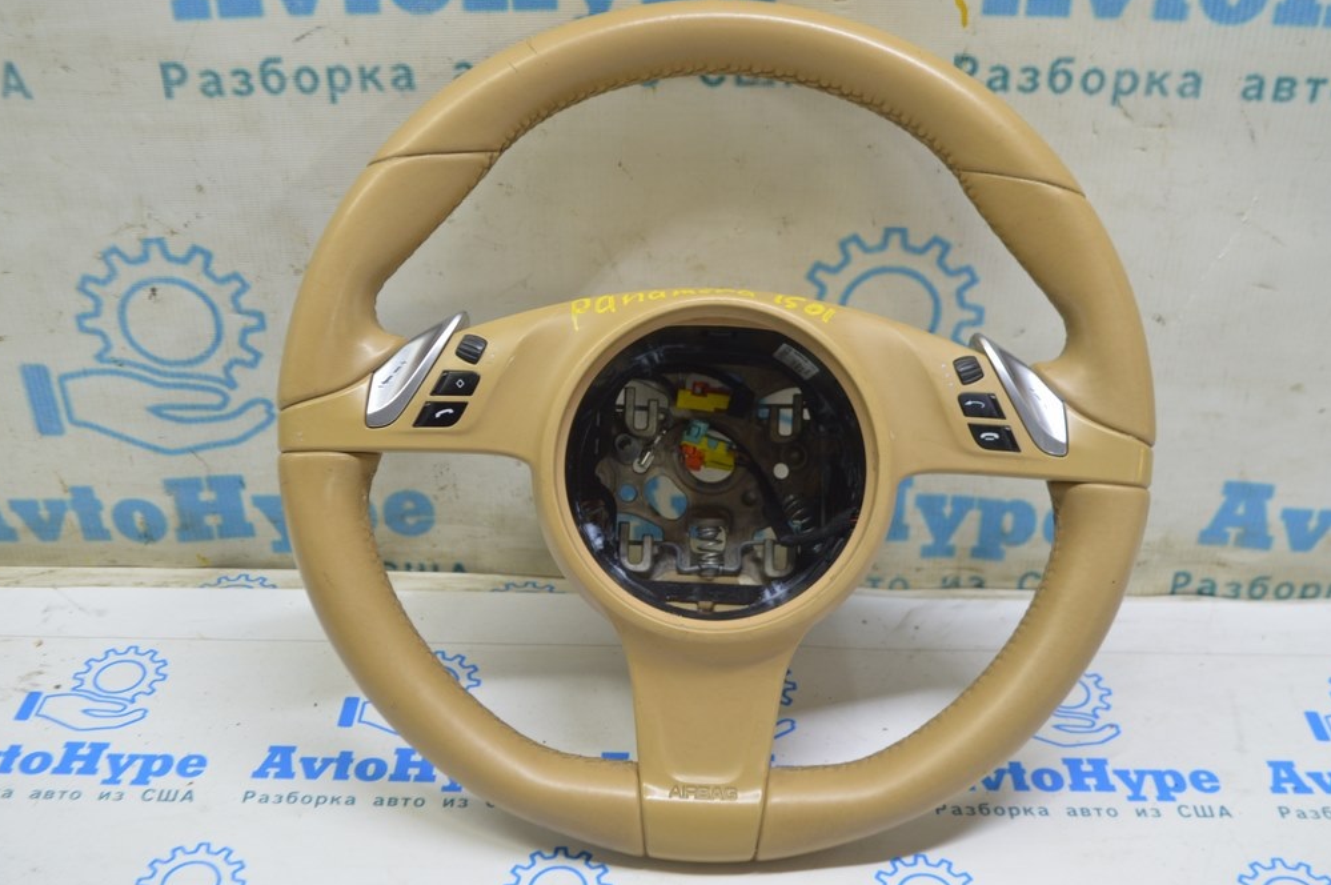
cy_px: 447
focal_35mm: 42
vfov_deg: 32.2
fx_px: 1533
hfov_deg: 46.9
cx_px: 665
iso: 400
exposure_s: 1/20
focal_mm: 27
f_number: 5.6
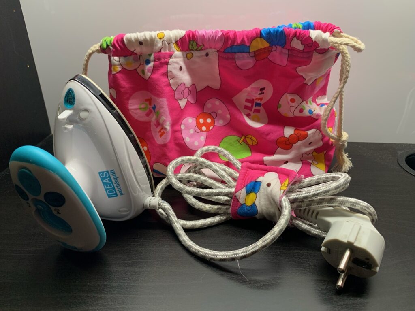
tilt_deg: -25.6
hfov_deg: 67.3
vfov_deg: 53.1
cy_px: 156
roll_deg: +0.4
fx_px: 312
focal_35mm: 26
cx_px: 208
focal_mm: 4.25
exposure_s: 1/81
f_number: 1.8
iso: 100
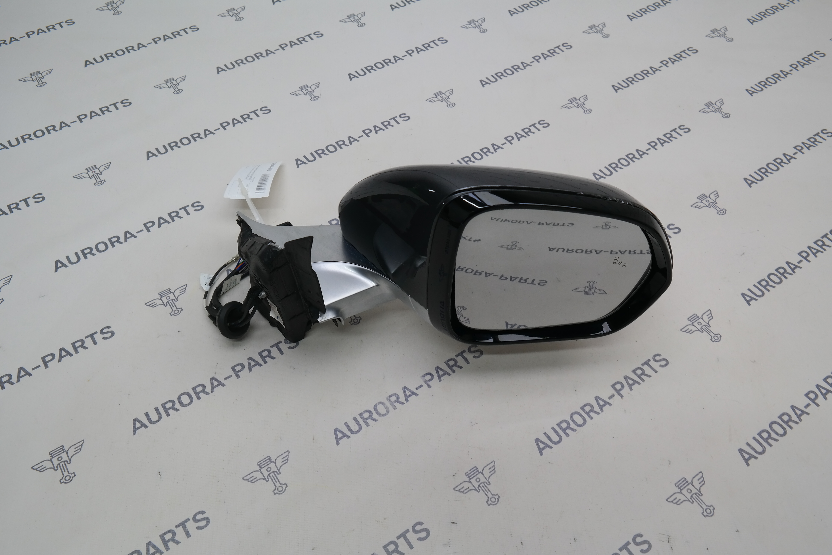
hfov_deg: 67.4
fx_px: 624
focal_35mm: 27
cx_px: 416
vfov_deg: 47.9
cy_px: 278
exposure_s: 1/40
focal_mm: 18
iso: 200
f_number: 7.1
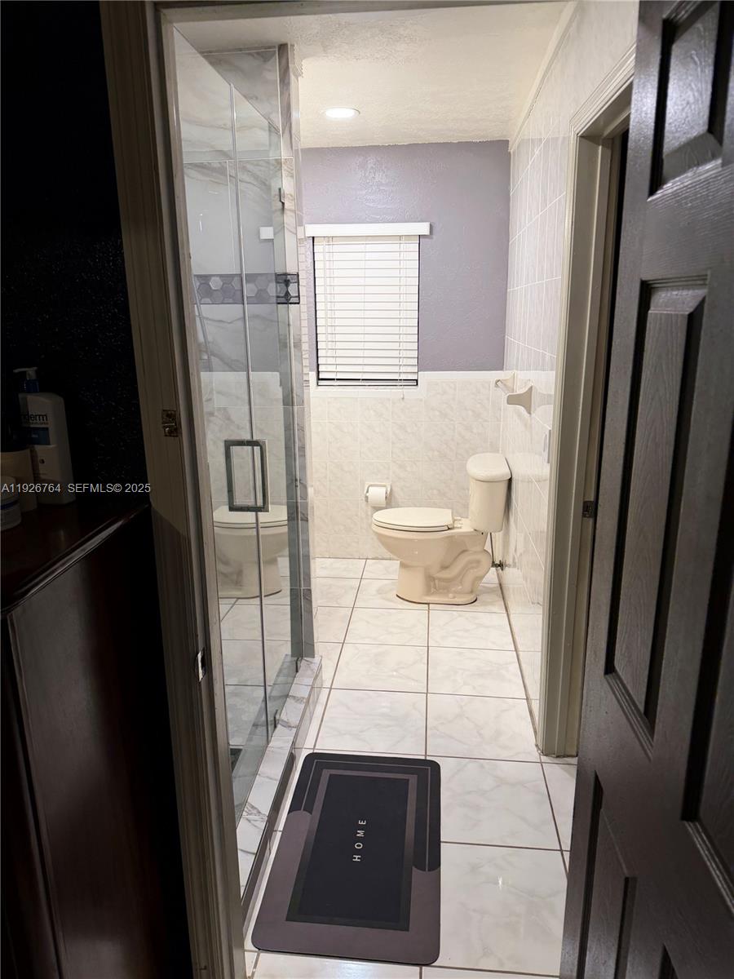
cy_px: 490
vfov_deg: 71.6
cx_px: 367
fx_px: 679
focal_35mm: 24
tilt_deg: -15.6
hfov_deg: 56.8
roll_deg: -0.4
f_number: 1.78
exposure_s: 1/62.1
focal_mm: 6.76
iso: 100
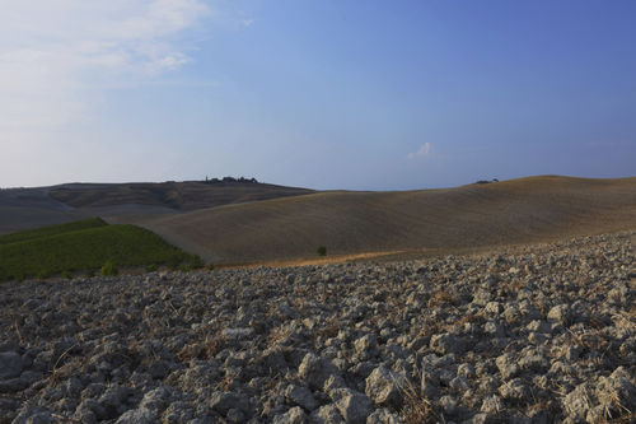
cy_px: 212
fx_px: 689
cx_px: 318
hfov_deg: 49.6
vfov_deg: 34.2
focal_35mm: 39
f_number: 22
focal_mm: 26
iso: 100
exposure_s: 1/10
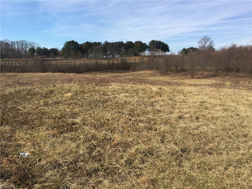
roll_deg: -1.4
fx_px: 211
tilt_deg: -9.4
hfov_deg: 61.7
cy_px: 94
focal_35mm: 29
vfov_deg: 48.2
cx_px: 126
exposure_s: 1/1538
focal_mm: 4.15
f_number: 2.2
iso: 25
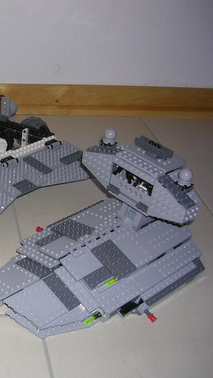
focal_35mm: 56
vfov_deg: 37.2
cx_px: -32
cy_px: 190
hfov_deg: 20.3
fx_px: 562
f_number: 2.8
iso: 50
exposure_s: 1/60.1
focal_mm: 5.8
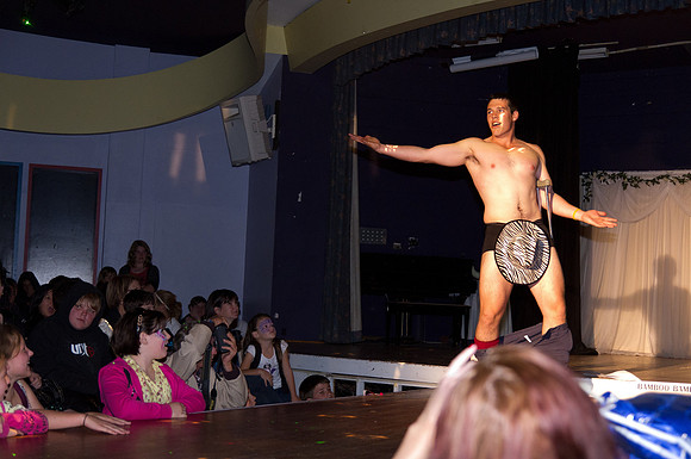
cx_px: 346
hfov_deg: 38.9
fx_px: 978
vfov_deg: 26.4
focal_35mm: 51
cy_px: 230
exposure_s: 1/160
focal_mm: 34.38
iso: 1600
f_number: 2.8
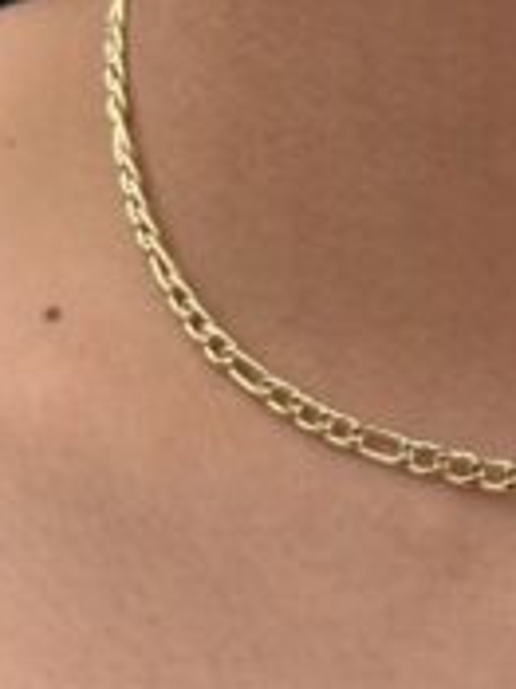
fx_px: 2189
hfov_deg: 13.2
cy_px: 280
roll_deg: -0.7
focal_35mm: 110
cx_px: 544
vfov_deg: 17.9
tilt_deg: -3.6
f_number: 1.78
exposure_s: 1/1754
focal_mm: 6.76
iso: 64
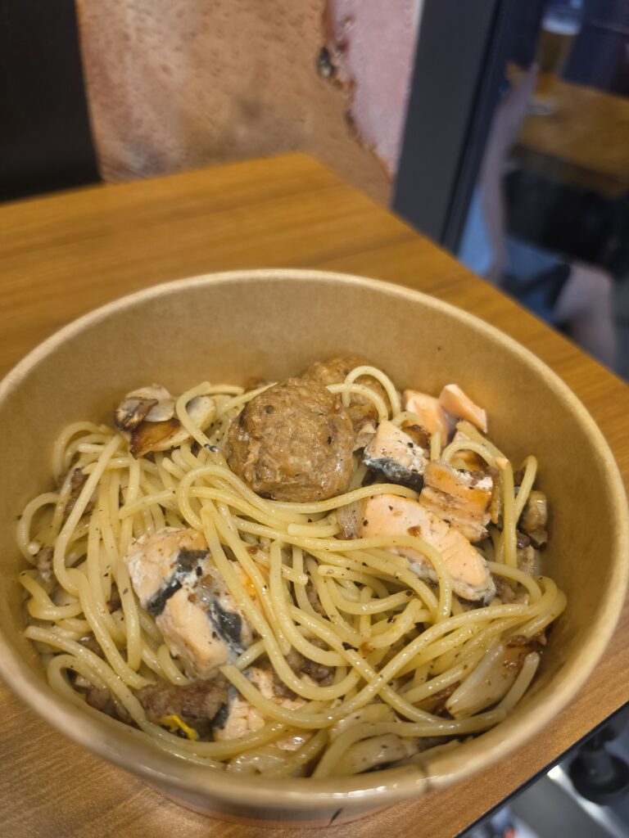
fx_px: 557
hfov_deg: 58.9
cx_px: 314
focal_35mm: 23
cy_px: 419
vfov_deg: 73.9
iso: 160
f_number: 1.4
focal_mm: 6.5
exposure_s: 1/66
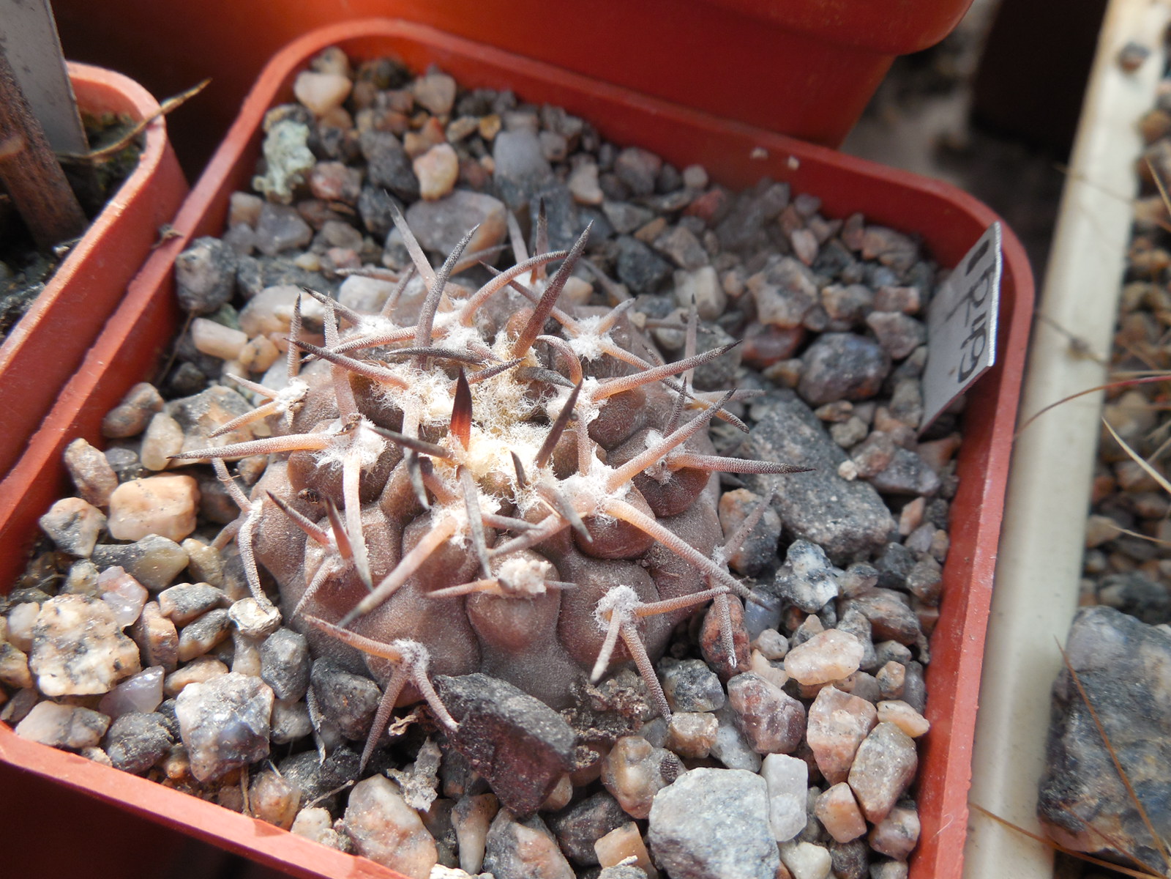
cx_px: 586
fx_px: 1049
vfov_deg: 45.4
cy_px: 440
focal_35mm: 31
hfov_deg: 58.4
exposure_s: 1/80
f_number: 3.6
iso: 125
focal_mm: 5.6
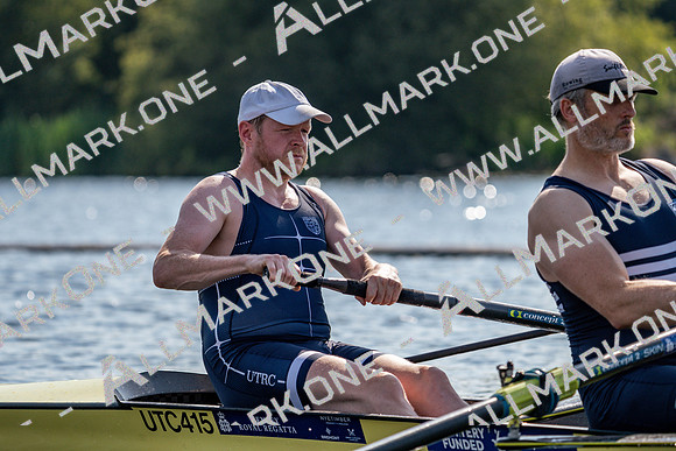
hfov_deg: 7.4
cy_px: 226
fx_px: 5202
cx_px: 338
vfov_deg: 5.0
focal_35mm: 277
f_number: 5.6
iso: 200
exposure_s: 1/1600
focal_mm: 277
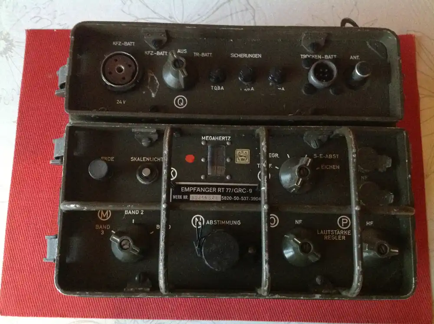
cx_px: 217
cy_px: 162
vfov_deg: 40.6
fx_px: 438
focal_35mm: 35
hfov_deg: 52.7
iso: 800
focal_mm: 4.28
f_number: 2.4
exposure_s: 1/15
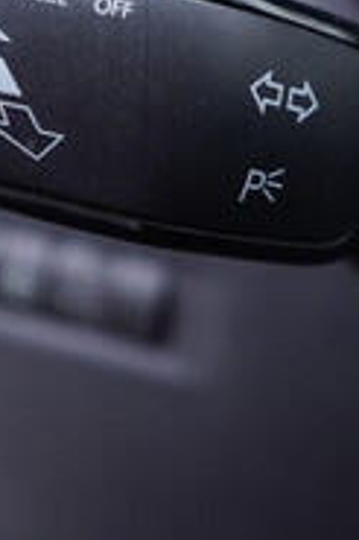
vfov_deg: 18.9
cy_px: 80
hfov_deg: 12.6
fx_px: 1603
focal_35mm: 107
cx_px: -6
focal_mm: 24
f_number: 2.8
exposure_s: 1/40
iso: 250
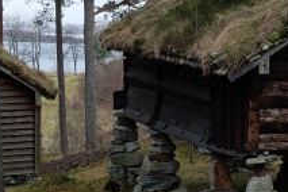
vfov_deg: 15.2
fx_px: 720
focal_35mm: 90
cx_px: 251
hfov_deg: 22.2
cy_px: 101
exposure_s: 1/140
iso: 400
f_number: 4.5
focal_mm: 16
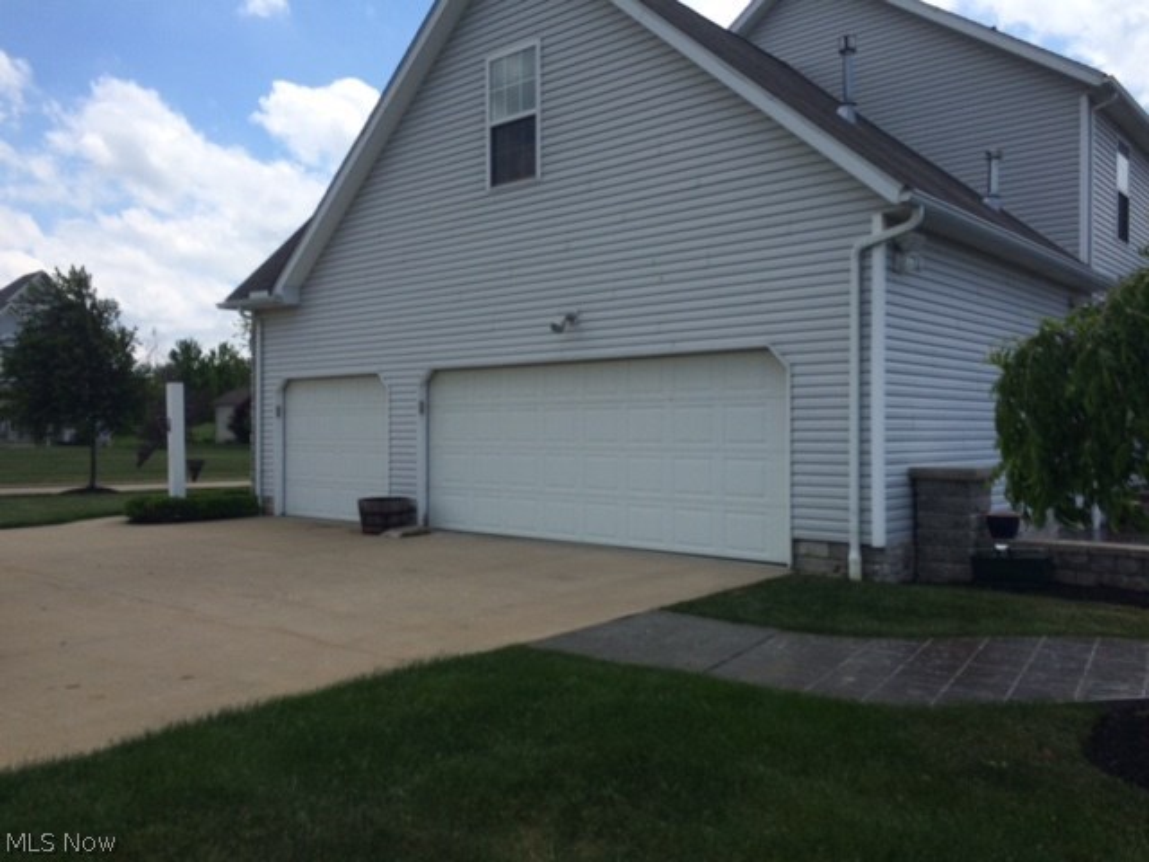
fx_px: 963
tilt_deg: -2.4
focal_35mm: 29
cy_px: 431
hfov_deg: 61.7
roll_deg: +0.6
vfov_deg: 48.2
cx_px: 574
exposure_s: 1/2740
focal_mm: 4.15
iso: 32
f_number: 2.2
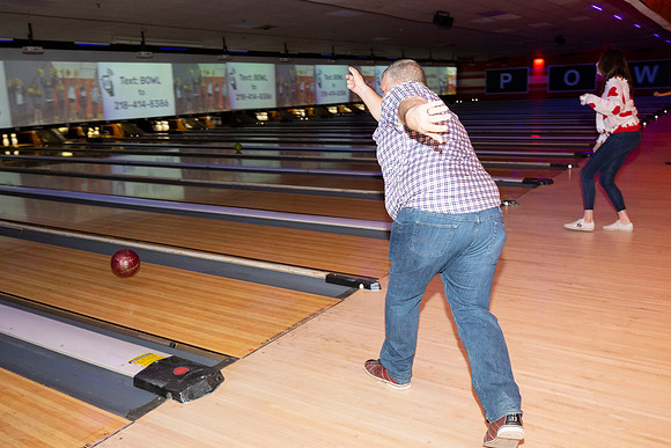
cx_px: 336
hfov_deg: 59.5
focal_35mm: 32
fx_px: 587
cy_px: 224
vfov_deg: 41.7
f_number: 5.6
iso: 2000
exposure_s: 1/100
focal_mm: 31.5
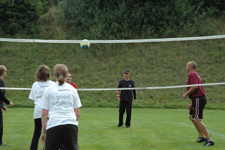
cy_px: 75
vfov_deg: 13.0
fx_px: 655
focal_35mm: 105
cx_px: 112
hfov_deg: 19.5
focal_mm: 70
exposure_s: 1/400
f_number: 10
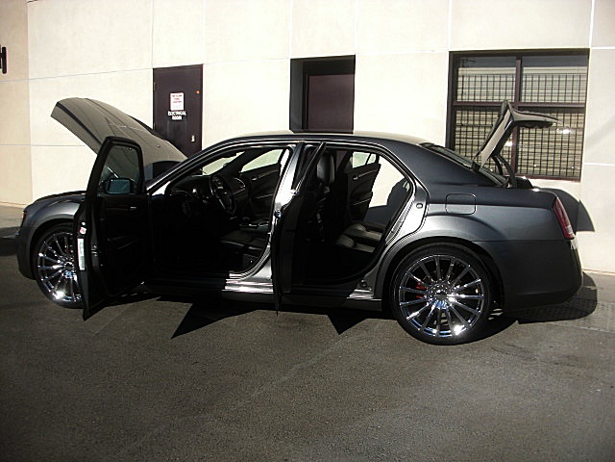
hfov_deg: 51.4
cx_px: 308
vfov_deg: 39.7
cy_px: 231
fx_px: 640
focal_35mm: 36
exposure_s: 1/125
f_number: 7.9
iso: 50
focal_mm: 6.3
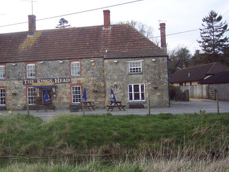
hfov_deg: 33.9
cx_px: 67
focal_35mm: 56
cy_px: 75
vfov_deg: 26.1
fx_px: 370
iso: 100
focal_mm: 8
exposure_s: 1/125
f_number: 3.4
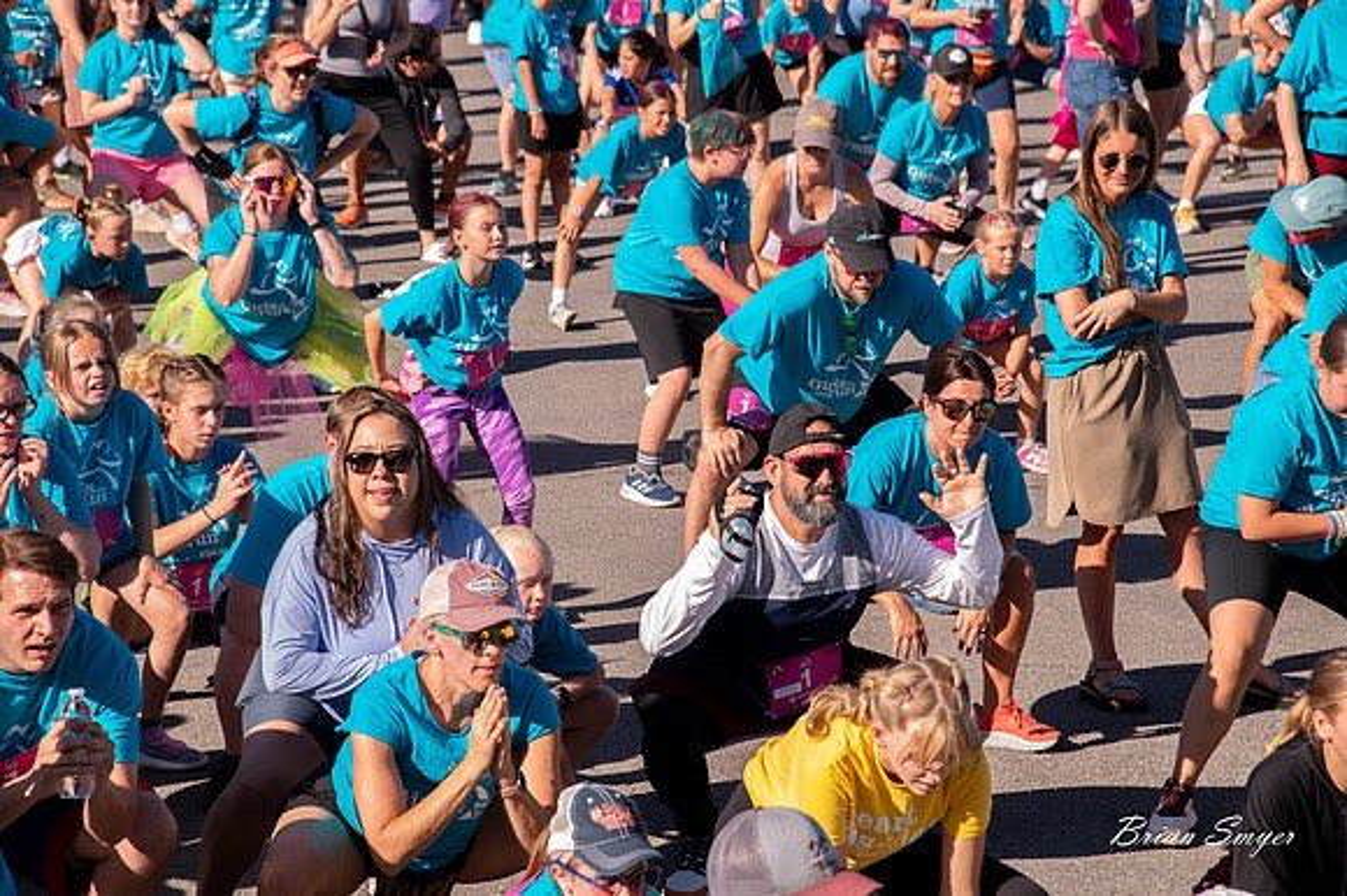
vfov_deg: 11.4
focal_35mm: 120
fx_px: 4487
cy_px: 448
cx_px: 674
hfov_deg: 17.1
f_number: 8
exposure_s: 1/250
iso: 200
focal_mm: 120
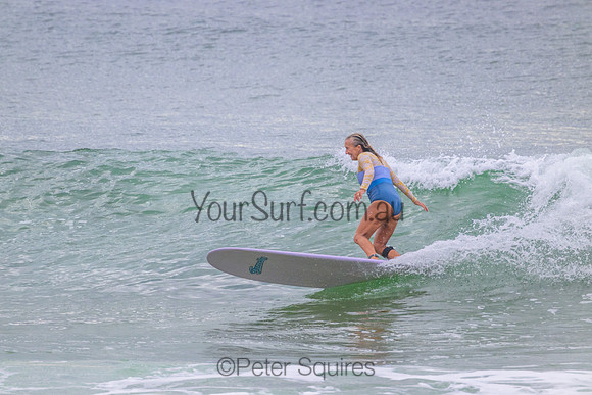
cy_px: 198
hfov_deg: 2.6
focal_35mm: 800
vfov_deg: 1.7
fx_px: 13158
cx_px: 296
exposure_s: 1/2000
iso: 1600
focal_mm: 800
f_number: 11
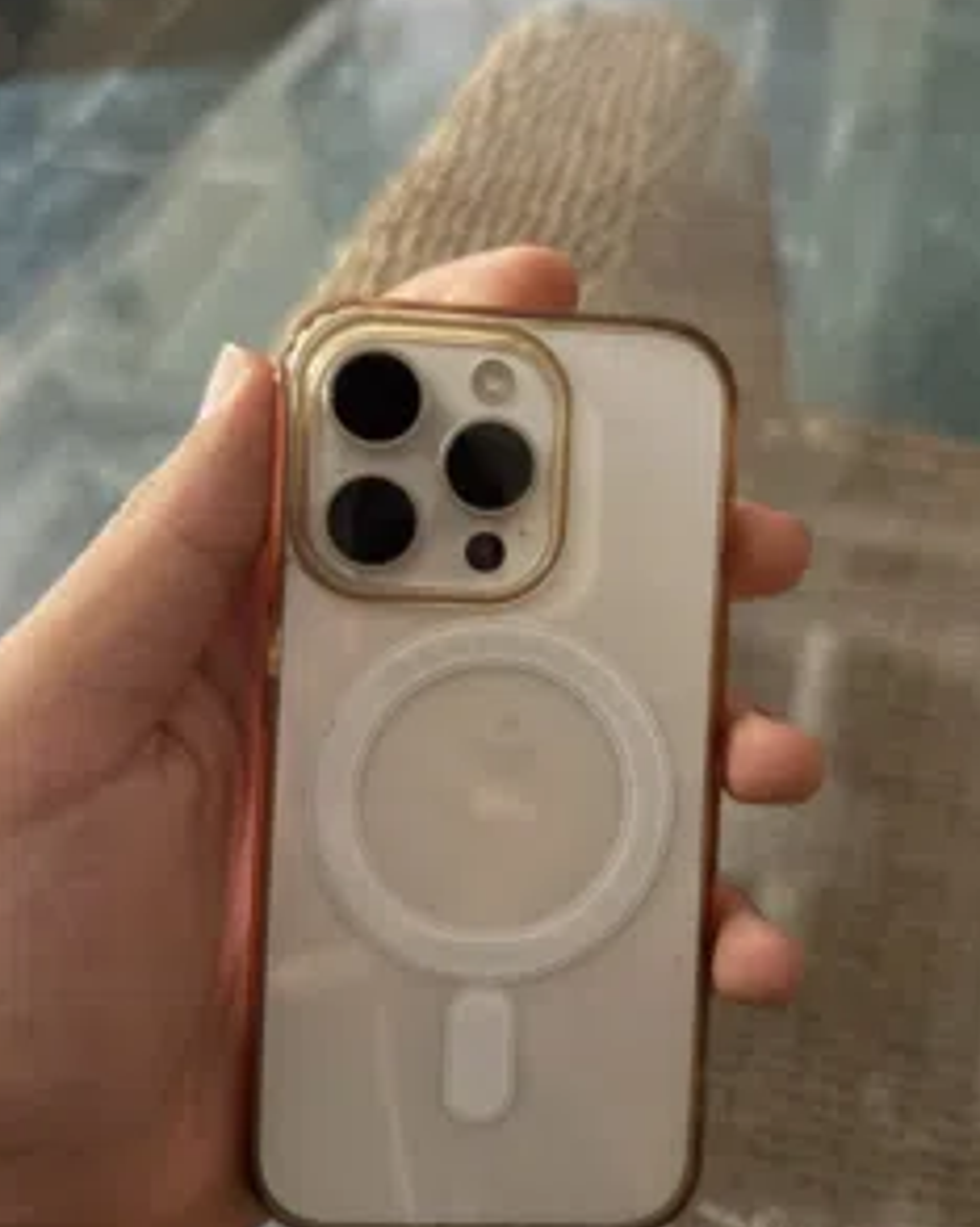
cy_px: 603
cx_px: 561
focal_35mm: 32
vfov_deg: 55.7
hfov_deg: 45.6
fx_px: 1161
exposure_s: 1/33
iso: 1000
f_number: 1.78
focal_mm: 6.76
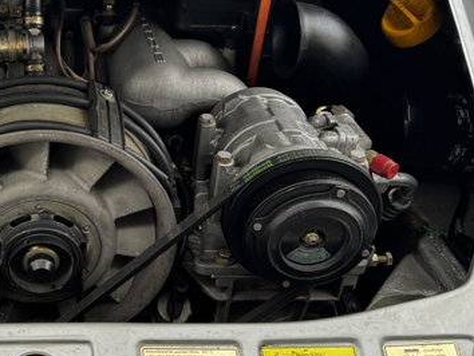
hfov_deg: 34.5
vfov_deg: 27.9
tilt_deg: -33.7
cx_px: 39
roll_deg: +0.6
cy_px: 130
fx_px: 713
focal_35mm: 52
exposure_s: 1/236
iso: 64
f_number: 1.78
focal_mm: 6.76
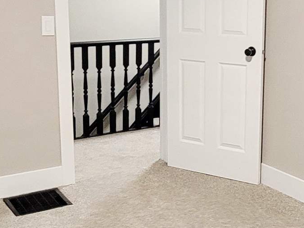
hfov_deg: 32.3
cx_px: 212
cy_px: 95
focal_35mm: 59
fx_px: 518
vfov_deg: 24.8
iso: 400
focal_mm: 2.2
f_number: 2.2
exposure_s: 1/30
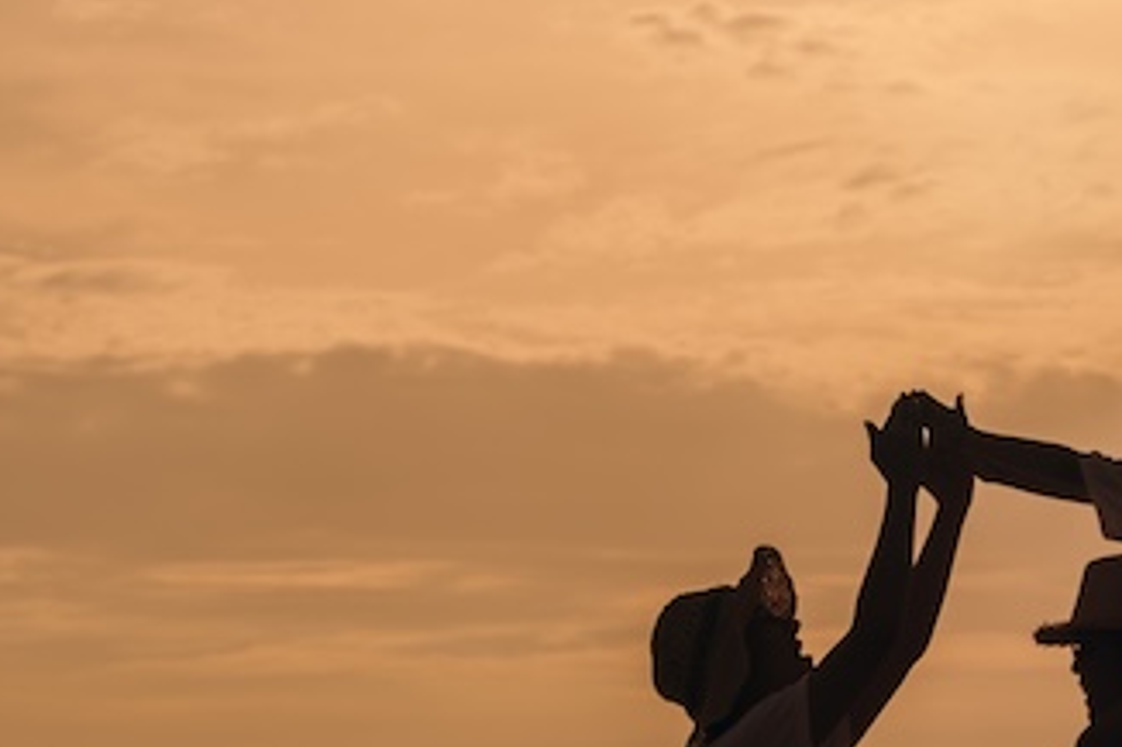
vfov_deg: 7.9
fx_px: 5358
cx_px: 630
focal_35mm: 172
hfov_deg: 12.0
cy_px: 831
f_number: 5
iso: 100
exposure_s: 1/4000
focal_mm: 70
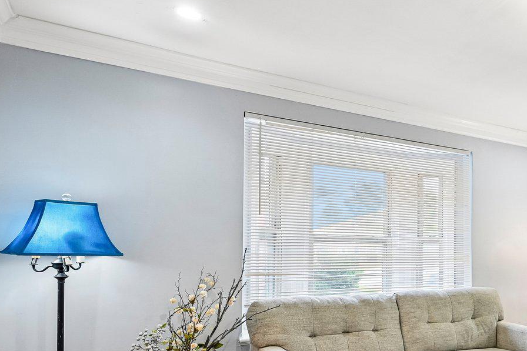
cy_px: 243
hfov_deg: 48.1
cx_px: 531
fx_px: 468
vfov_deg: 40.4
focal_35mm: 32
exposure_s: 1/15
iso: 400
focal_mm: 14
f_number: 8
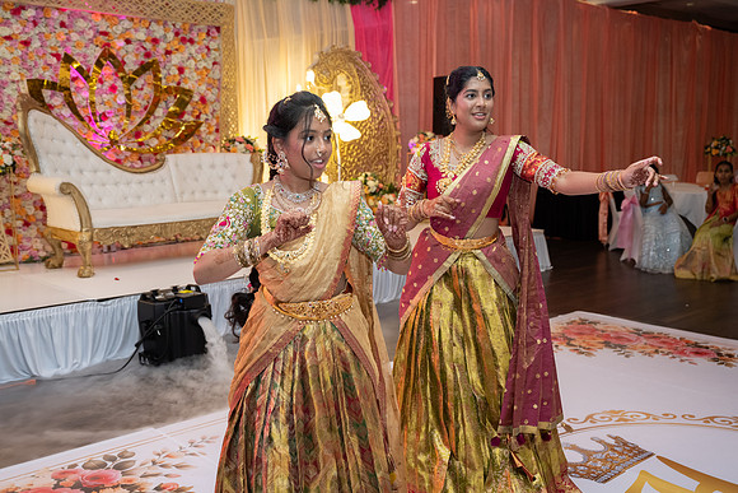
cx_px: 369
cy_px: 246
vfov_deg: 35.3
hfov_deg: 51.0
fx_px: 774
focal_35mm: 38
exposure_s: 1/160
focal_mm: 37
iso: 1250
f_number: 4
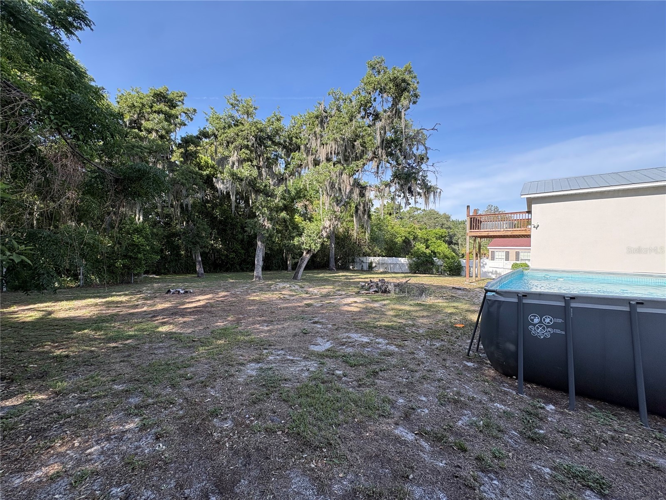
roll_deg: -0.8
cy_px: 250
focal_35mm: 14
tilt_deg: +0.4
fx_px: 269
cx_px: 333
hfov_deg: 102.1
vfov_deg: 85.7
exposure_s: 1/495
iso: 64
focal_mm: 2.22
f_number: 2.2
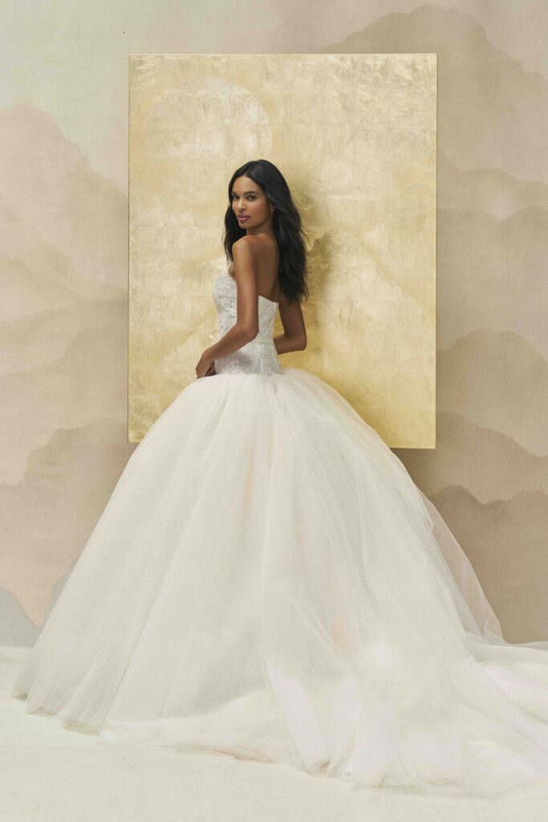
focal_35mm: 70
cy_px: 411
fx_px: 1598
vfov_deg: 28.8
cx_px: 274
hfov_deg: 19.5
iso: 800
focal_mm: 70
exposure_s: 1/160
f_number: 5.6
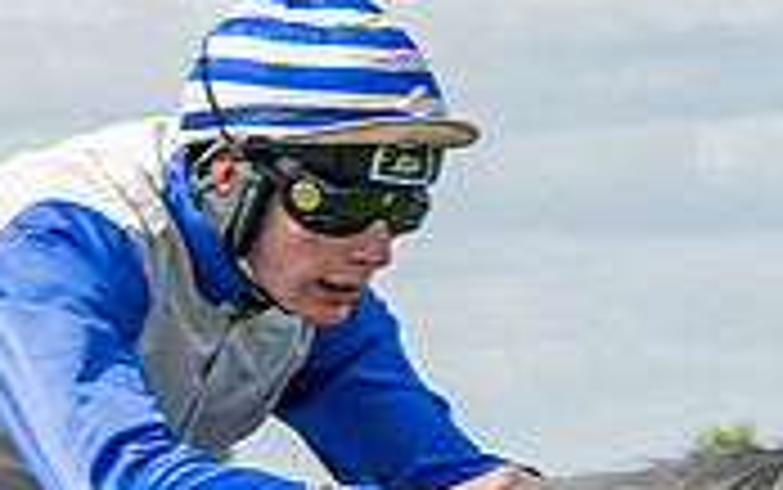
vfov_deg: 2.2
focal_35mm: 586
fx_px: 12513
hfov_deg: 3.5
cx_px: 2622
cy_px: 1487
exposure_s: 1/3200
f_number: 4
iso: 400
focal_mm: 70
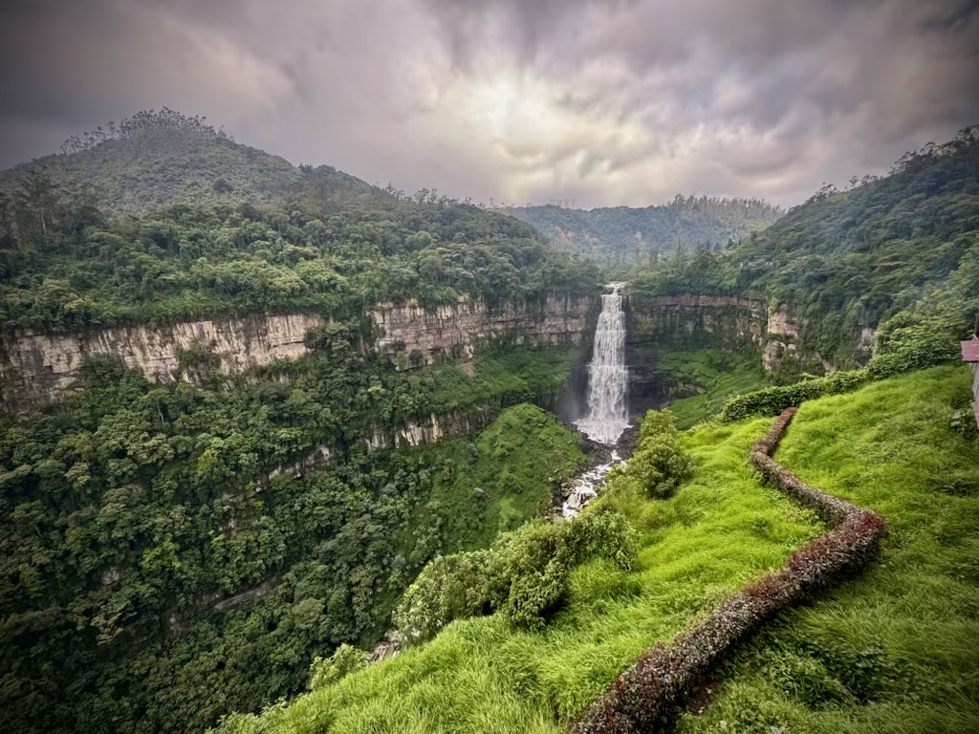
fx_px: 396
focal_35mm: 14
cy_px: 367
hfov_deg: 102.1
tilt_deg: -13.6
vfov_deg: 85.7
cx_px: 490
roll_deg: +2.0
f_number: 2.2
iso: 40
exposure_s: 1/167
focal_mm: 2.22
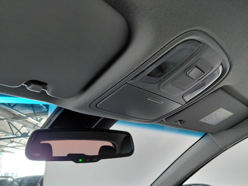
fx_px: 179
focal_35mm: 25
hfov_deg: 69.4
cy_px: 93
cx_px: 124
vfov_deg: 54.9
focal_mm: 4.69
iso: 250
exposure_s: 1/60
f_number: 1.8
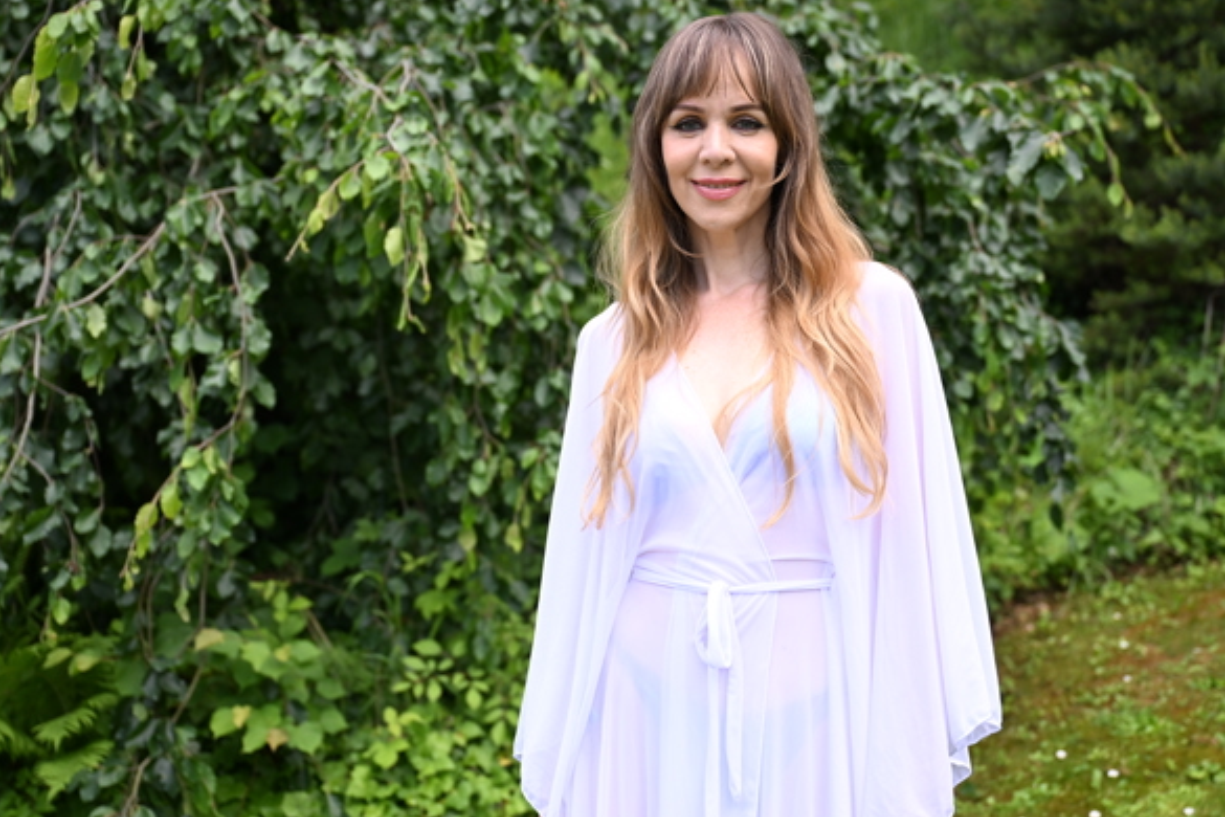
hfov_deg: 42.7
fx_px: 1565
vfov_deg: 29.2
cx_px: 683
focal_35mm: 46
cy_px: 425
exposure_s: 1/1250
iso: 500
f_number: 2.8
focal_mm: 39
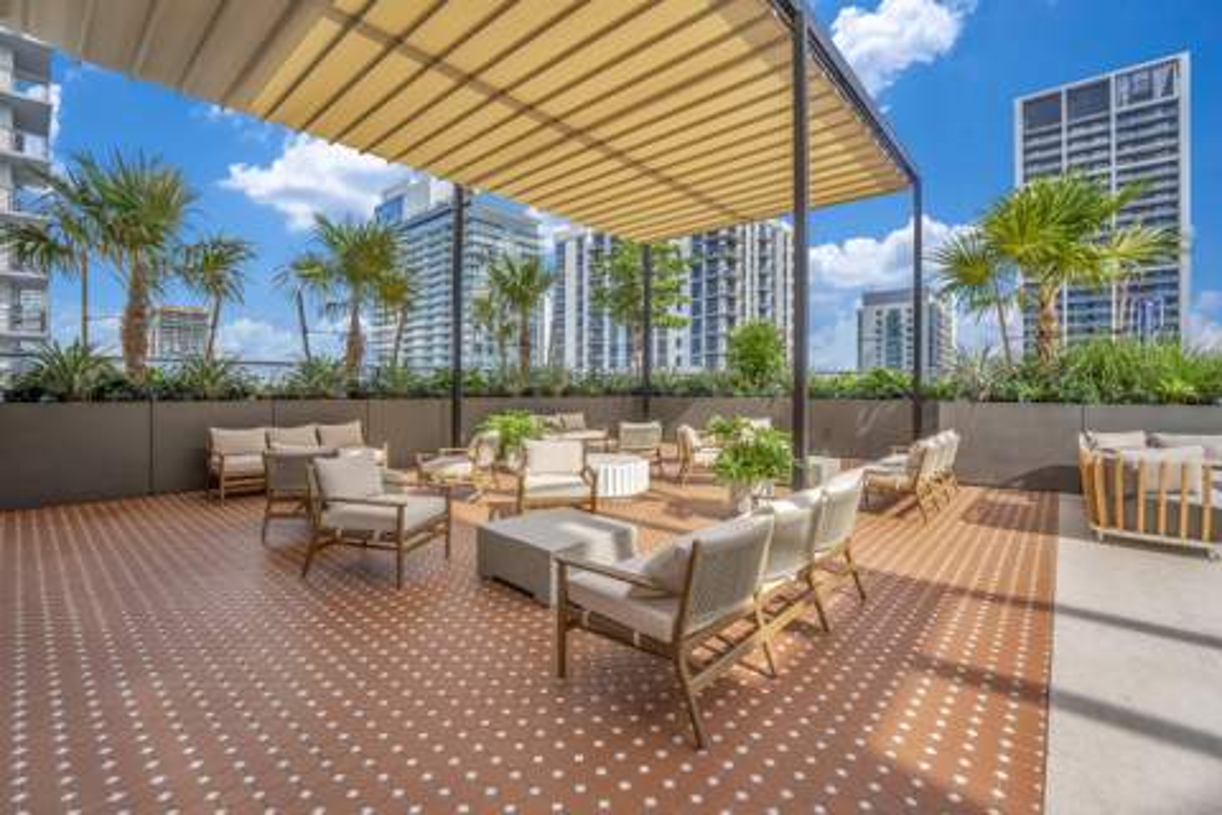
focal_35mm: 14
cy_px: 408
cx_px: 611
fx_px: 475
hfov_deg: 104.3
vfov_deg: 81.2
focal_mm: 14
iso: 100
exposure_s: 1/125
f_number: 9
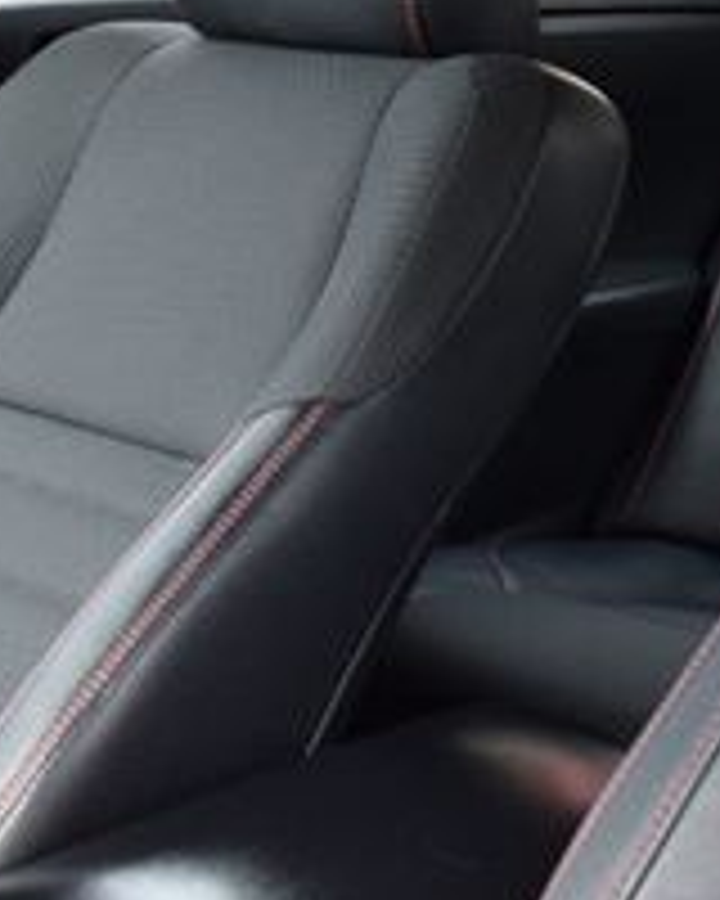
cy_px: -32
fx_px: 2158
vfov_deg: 22.5
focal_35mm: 81
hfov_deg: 17.1
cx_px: 1080
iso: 320
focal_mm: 18
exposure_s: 1/125
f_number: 5.6
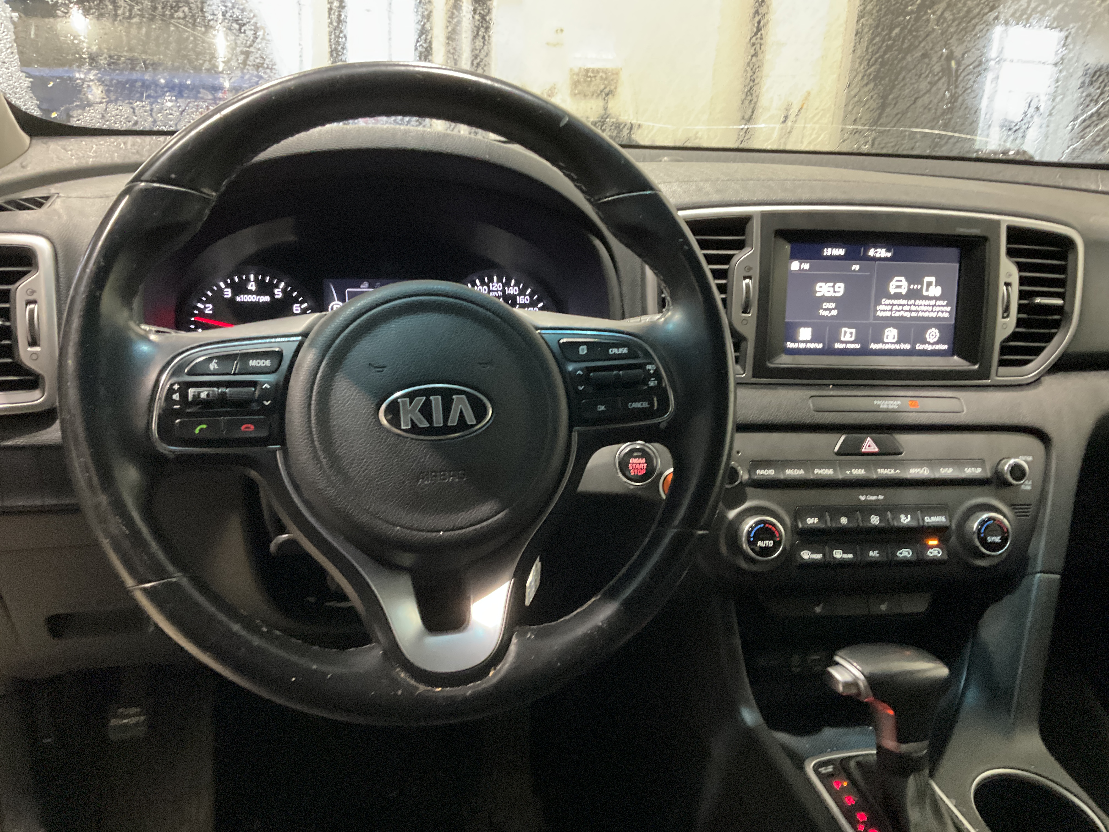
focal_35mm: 29
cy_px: 416
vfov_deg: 48.2
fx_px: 929
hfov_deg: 61.7
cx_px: 554
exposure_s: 1/30
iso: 500
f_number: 1.8
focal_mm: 3
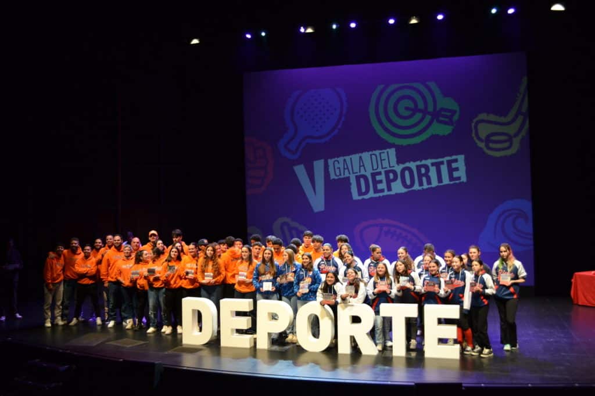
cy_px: 198
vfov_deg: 36.8
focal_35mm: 36
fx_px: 595
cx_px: 298
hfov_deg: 53.1
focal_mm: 24
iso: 720
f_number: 4
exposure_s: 1/60
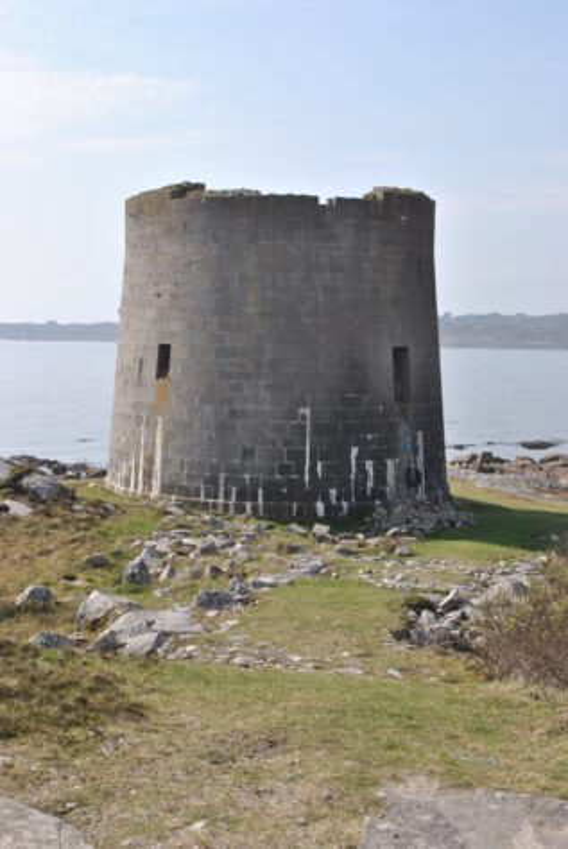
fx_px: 1133
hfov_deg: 28.1
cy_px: 424
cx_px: 284
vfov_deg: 41.1
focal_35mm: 48
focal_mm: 32
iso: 100
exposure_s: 1/250
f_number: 8
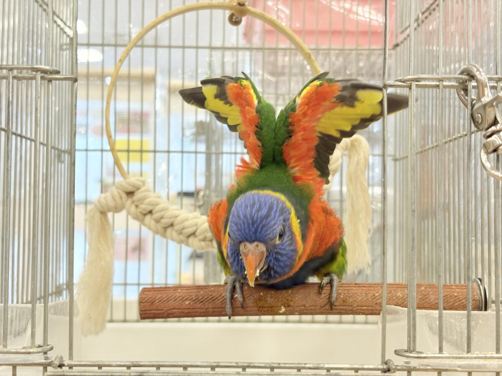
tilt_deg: +4.6
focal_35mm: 52
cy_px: 188
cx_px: 251
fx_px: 754
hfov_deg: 36.8
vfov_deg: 28.0
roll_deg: +0.0
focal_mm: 5.96
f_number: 1.6
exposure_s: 1/50
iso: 50
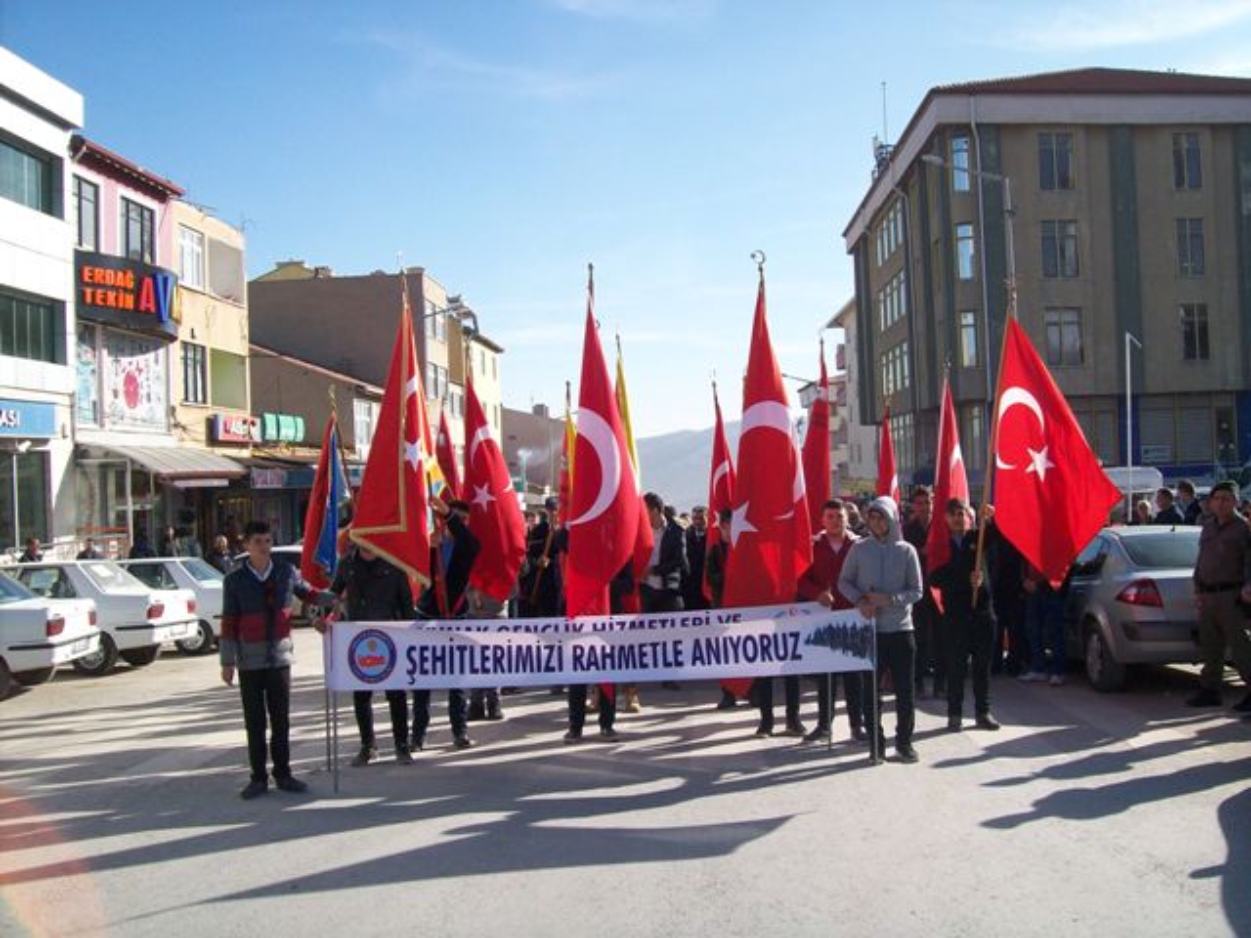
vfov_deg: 39.7
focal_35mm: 36
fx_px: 1301
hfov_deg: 51.4
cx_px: 626
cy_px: 469
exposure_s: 1/423
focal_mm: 6
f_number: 4.8
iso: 80
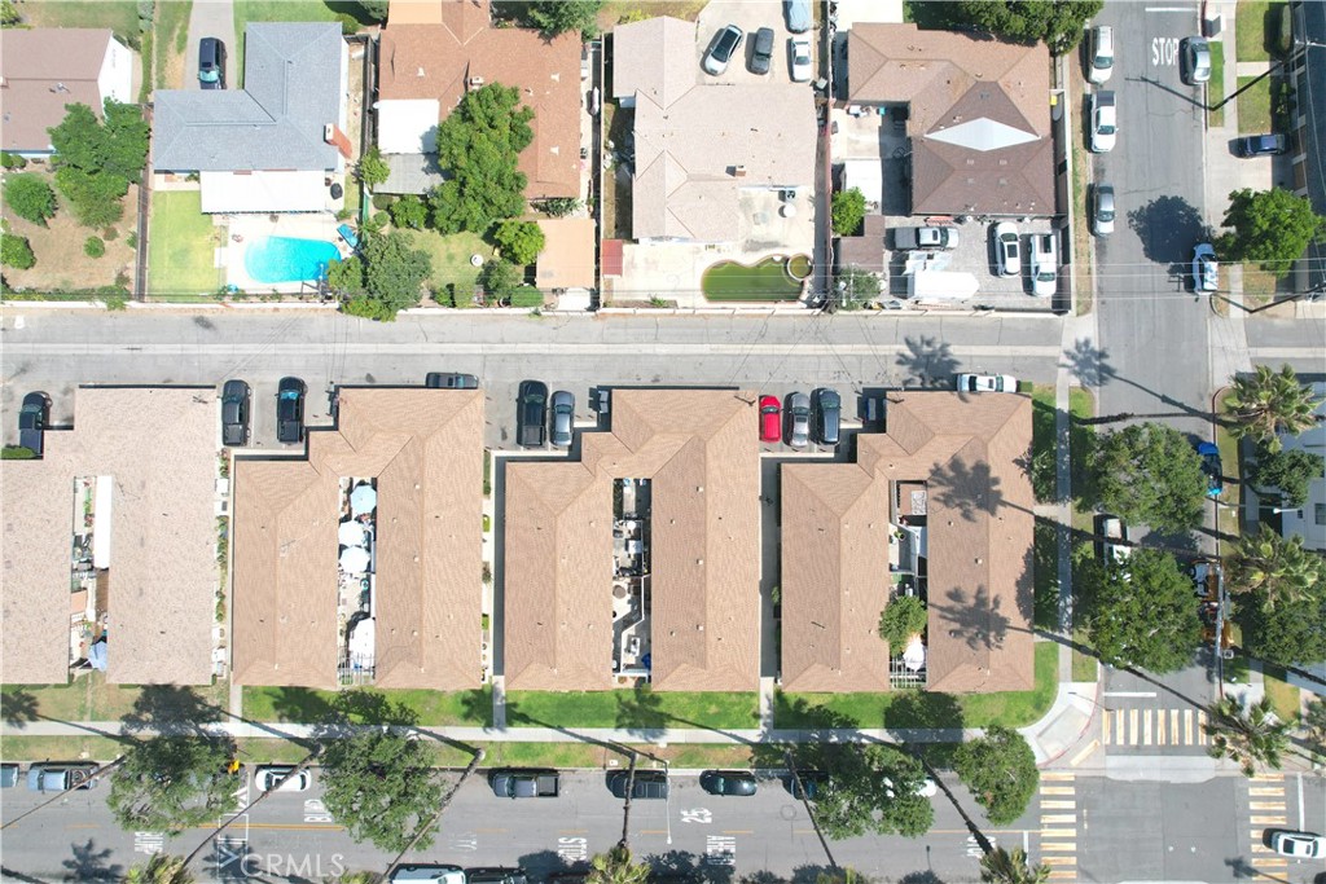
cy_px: 442
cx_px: 663
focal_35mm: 22
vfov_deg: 57.2
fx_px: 810
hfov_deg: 78.6
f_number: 2.8
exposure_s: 1/2000
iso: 100
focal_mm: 8.38
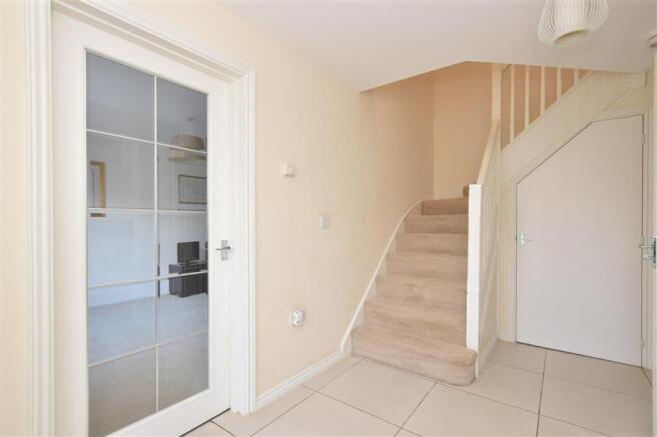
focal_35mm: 16
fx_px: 301
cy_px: 218
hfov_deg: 95.0
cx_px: 328
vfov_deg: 72.0
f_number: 8
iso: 500
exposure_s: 1/15
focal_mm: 11
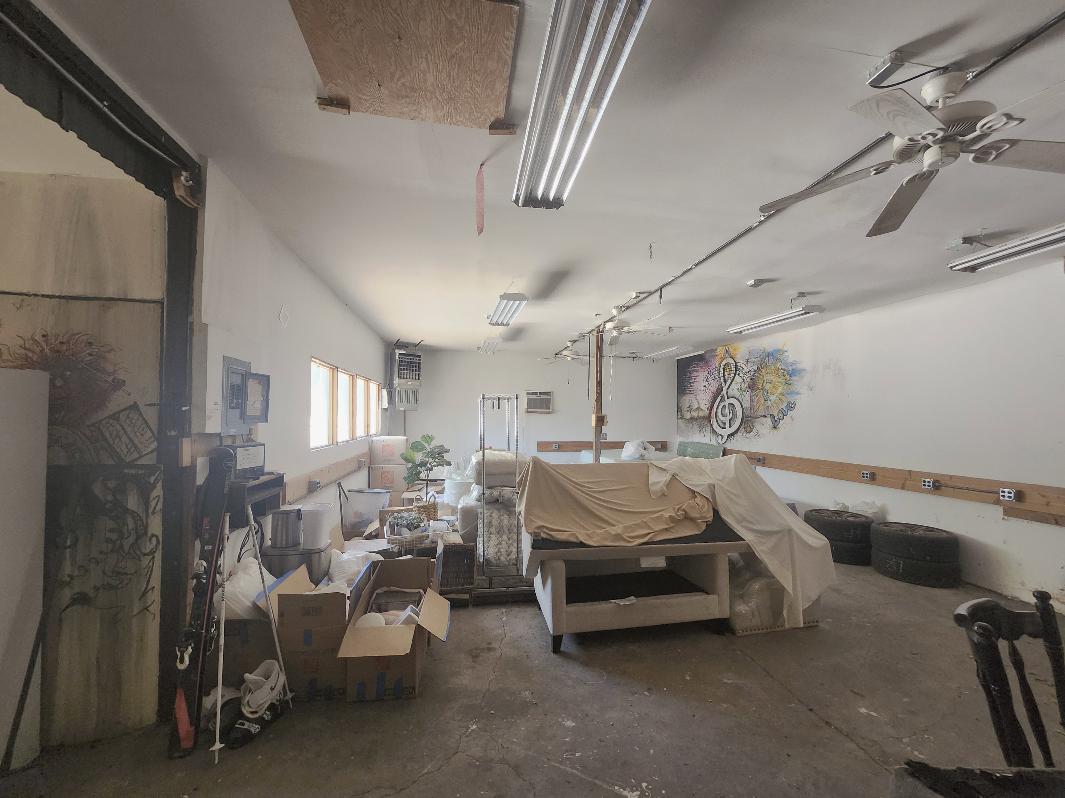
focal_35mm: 13
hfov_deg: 106.2
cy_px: 399
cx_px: 532
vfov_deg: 89.9
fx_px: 400
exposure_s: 1/60
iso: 250
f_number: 2.2
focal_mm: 1.74
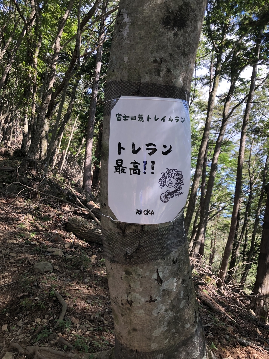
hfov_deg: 49.7
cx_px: 134
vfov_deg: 63.4
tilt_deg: +6.6
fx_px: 290
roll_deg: -4.5
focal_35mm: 28
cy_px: 180
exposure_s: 1/120
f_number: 1.8
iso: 25
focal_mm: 3.99
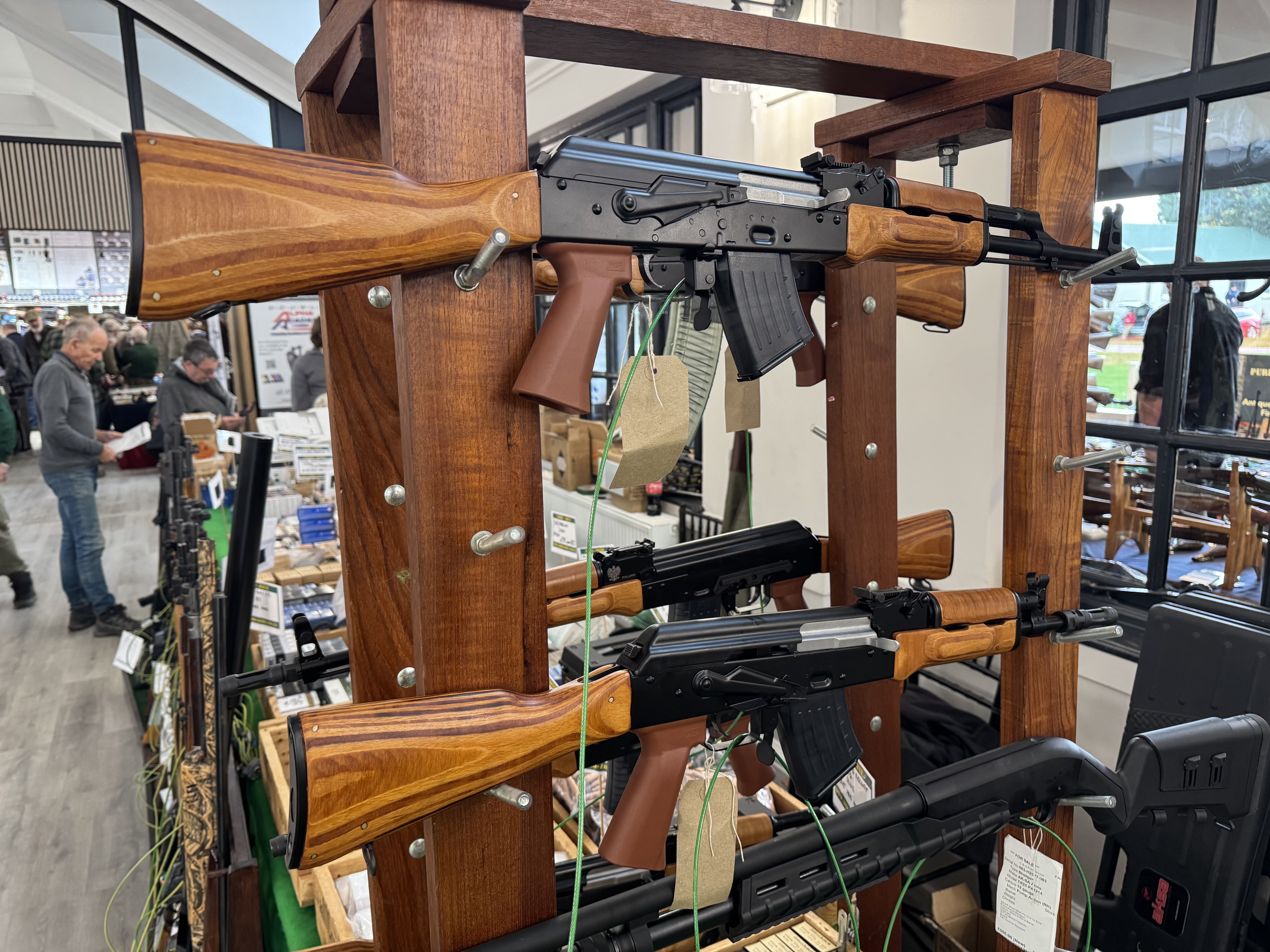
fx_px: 881
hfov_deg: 71.6
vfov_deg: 56.8
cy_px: 476
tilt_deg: -10.6
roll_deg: +1.1
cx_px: 635
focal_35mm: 24
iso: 320
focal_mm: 6.76
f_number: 1.78
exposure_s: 1/50
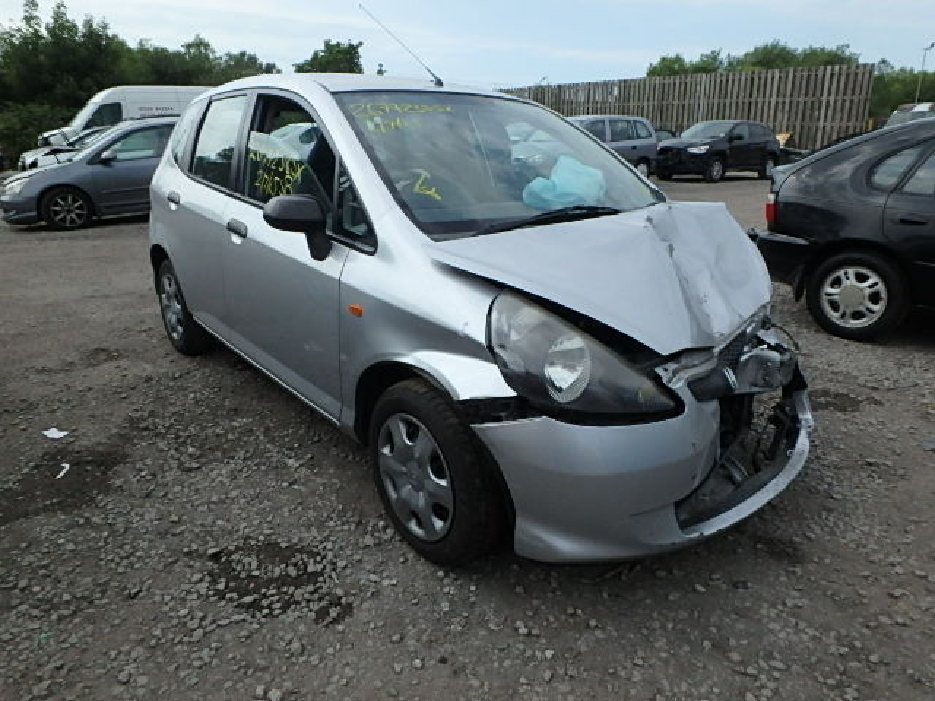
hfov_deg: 71.6
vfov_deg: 56.8
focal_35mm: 24
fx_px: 648
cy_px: 350
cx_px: 468
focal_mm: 4.2
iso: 400
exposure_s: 1/1250
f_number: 6.5
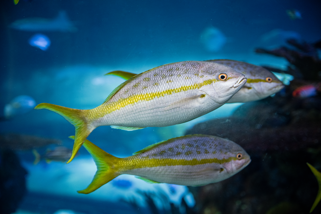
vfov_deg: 21.6
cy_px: 107
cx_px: 160
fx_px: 562
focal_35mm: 63
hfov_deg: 31.9
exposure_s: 1/160
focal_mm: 63
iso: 1250
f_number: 2.8
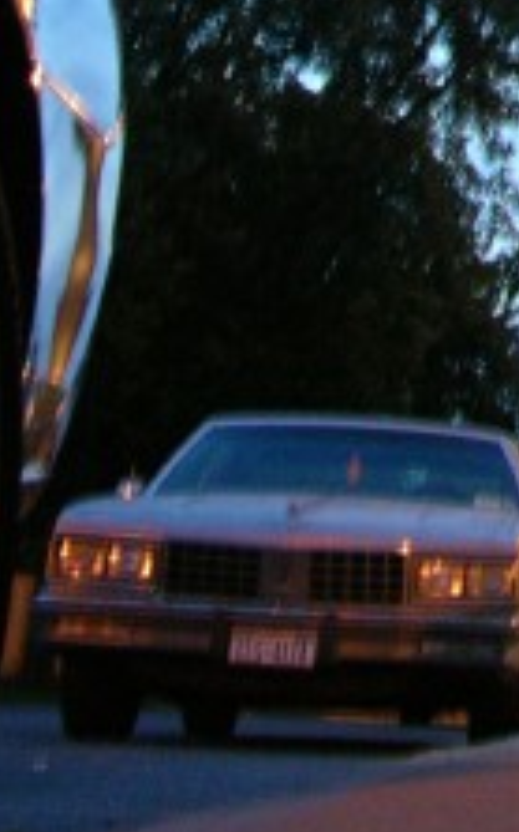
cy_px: -422
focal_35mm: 128
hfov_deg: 9.6
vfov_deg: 15.1
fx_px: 2902
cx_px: 1004
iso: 200
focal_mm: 8.9
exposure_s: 1/1.3
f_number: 2.8
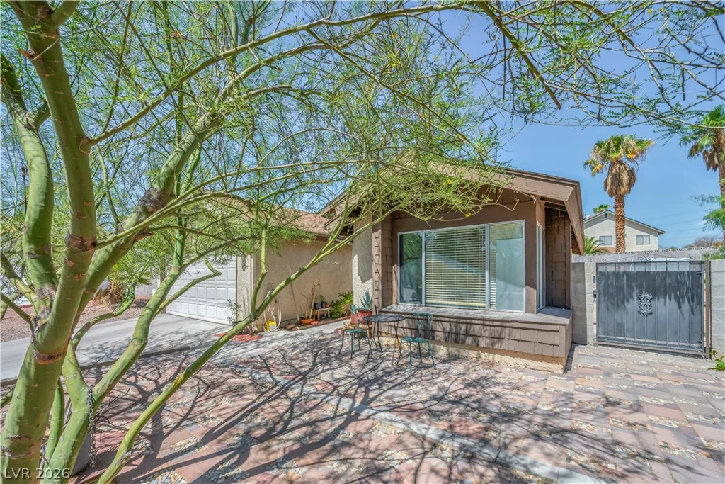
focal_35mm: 14
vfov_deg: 81.2
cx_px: 362
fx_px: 282
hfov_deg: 104.2
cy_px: 242
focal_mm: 14
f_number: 8
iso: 320
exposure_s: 1/1250
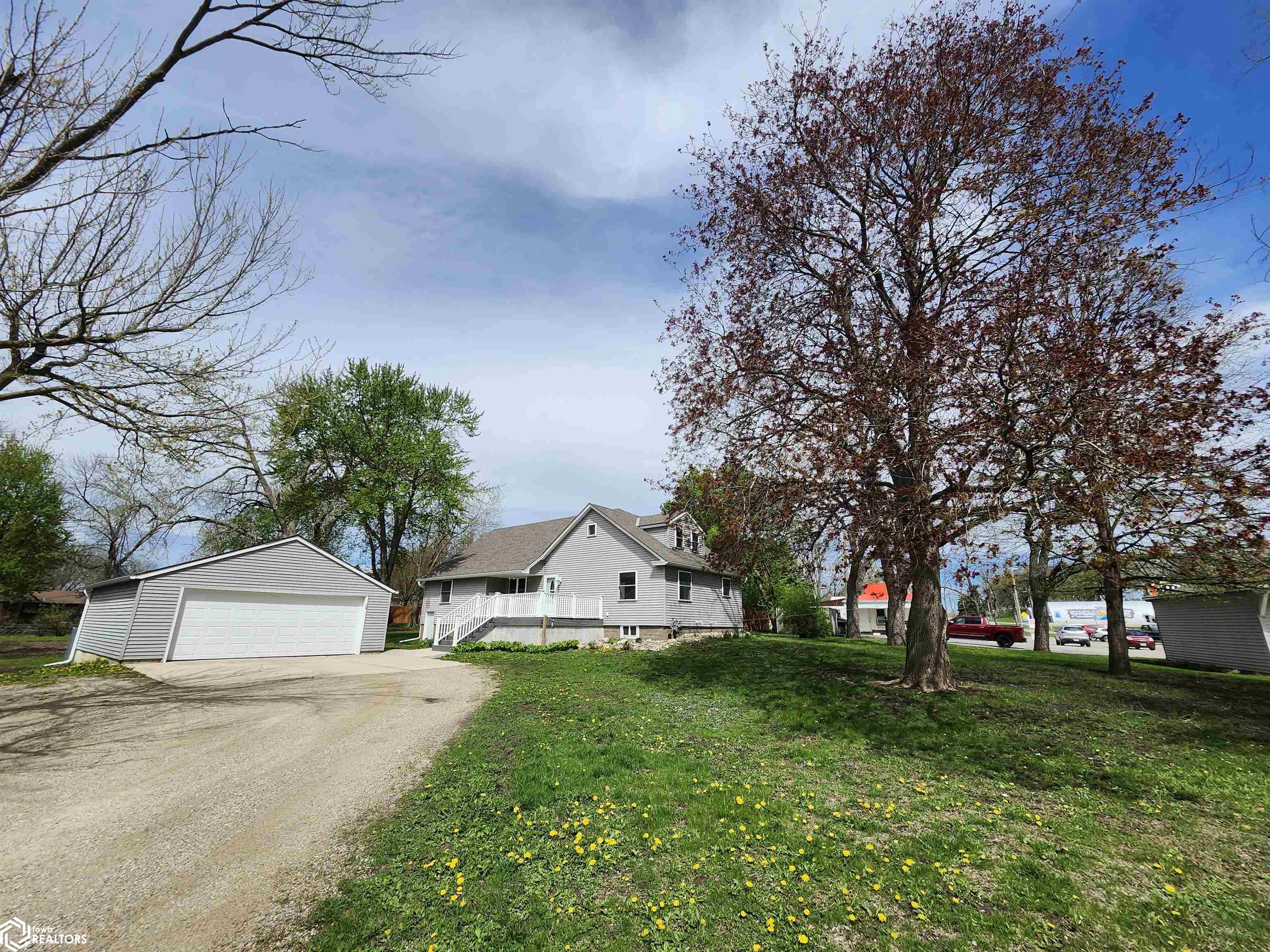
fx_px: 477
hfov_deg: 106.2
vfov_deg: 89.9
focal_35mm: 13
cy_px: 476
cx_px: 635
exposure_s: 1/2503
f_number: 2.2
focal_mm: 1.74
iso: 40
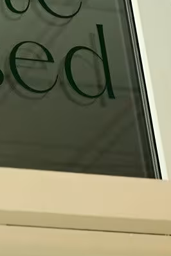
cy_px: 33
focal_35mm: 199
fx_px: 1415
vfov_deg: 10.3
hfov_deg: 6.8
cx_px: -105
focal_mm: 49
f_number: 5
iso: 640
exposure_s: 1/50
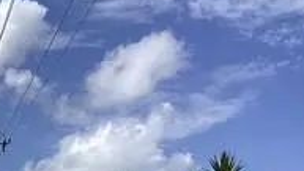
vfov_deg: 10.0
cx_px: -176
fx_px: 904
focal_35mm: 112
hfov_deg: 16.9
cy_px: 344
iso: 25
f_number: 2.4
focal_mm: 3.3
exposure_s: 1/2717
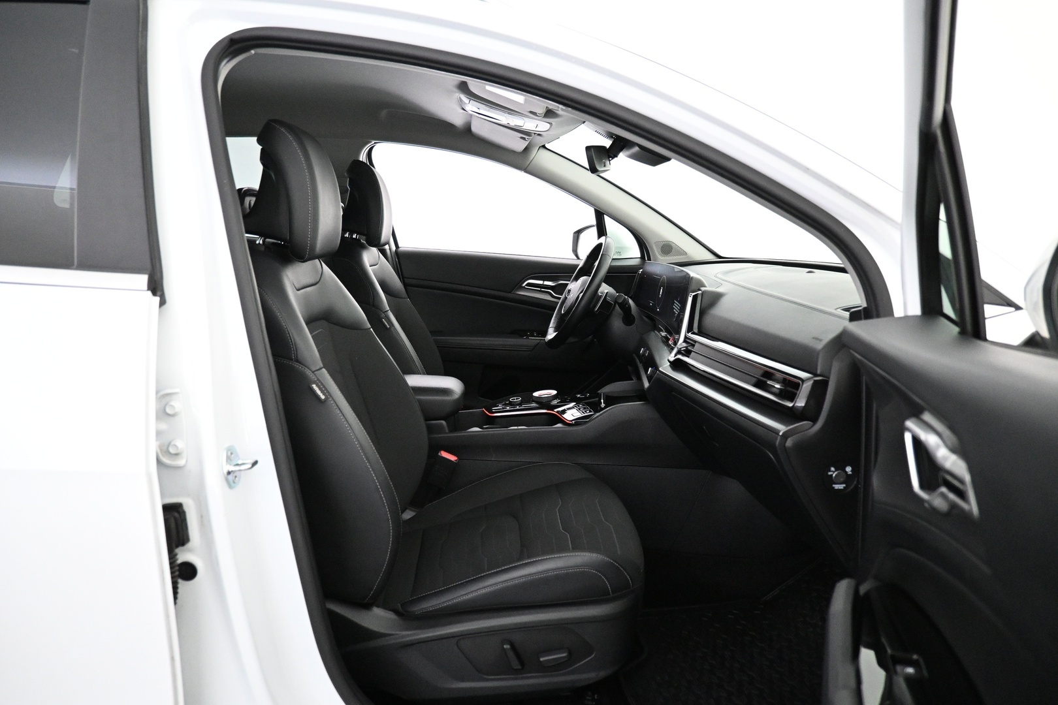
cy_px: 352
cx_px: 529
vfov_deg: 53.1
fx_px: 705
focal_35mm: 24
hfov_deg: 73.7
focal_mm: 16
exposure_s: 1/60
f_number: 3.5
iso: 4000
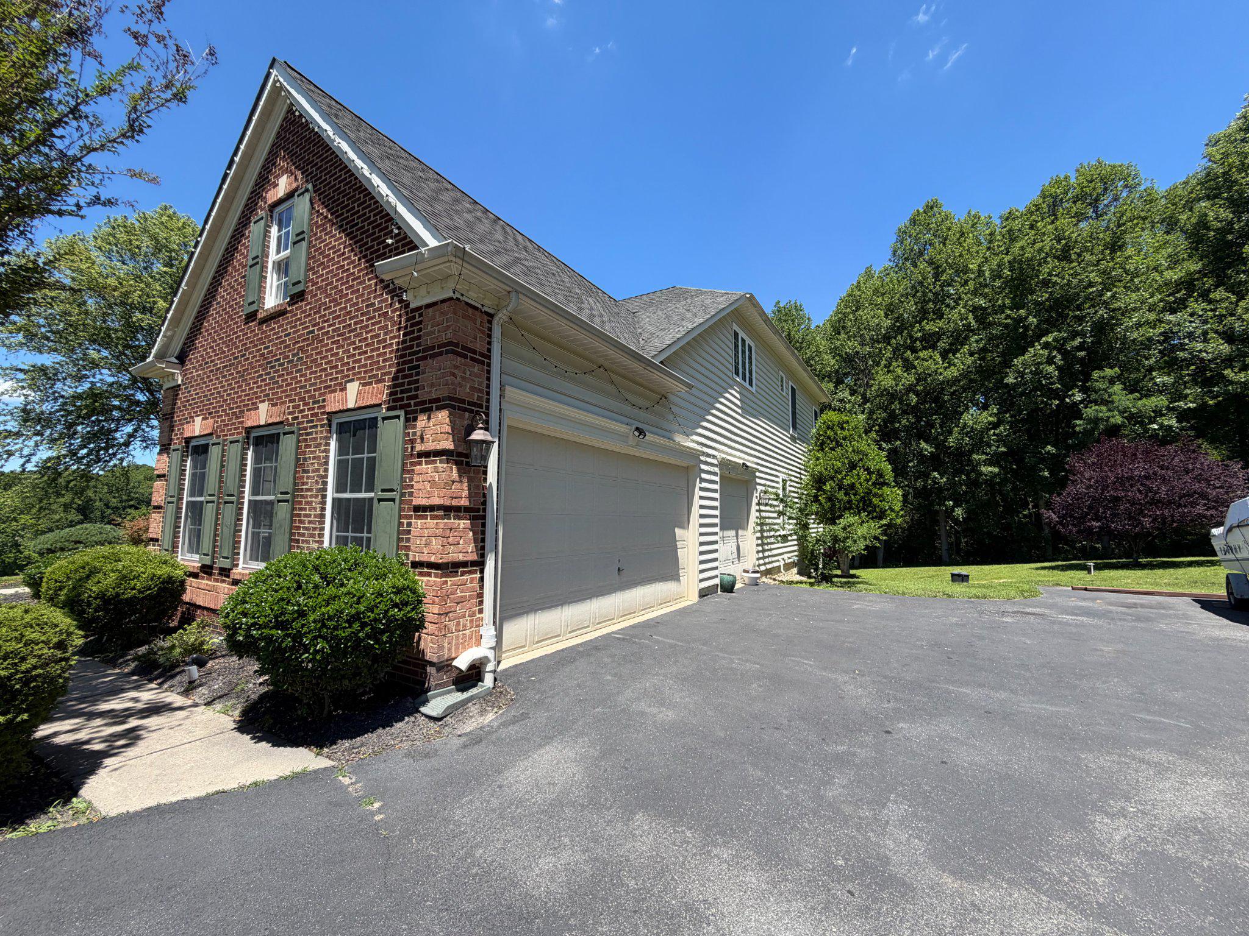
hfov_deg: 102.1
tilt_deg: +6.1
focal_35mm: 14
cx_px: 624
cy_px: 468
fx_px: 505
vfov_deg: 85.7
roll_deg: -0.6
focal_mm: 2.22
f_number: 2.2
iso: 40
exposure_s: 1/770
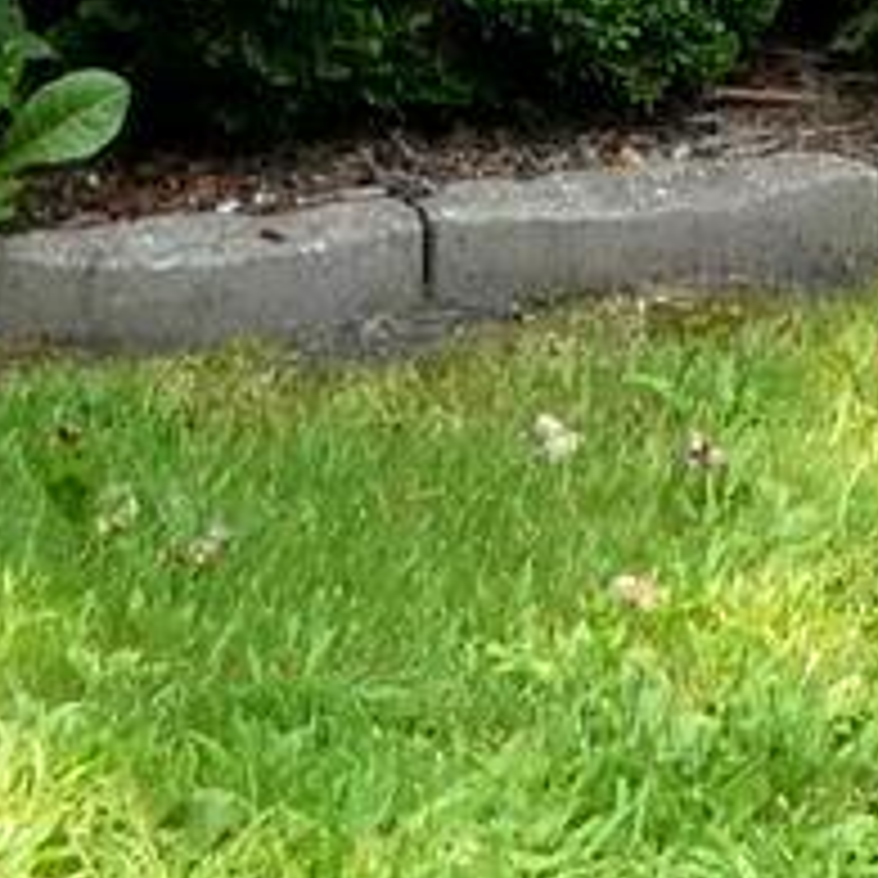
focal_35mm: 344
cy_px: -2058
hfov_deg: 5.1
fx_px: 9871
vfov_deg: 4.8
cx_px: 873
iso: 80
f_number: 3.7
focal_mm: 6.7
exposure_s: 1/100
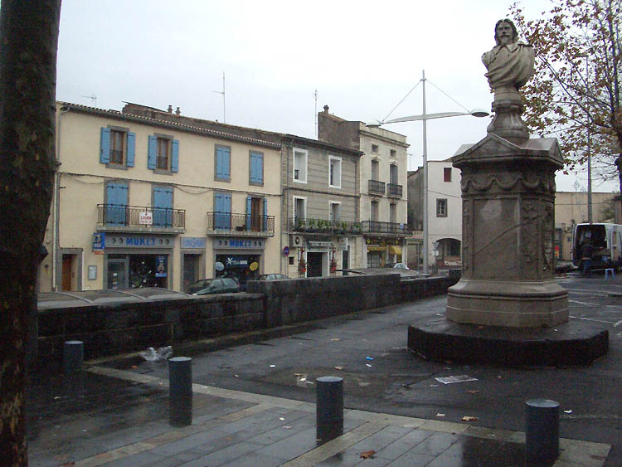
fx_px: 629
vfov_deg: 40.7
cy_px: 234
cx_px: 311
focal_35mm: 35
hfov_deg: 52.6
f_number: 4.3
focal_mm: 5.8
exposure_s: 1/1250
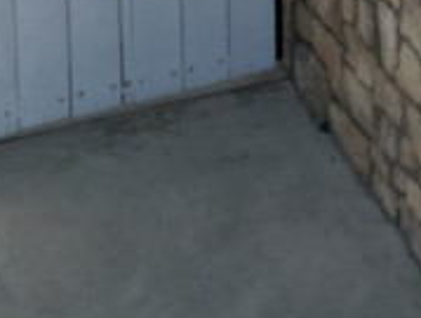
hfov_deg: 12.7
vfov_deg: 9.8
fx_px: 1670
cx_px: 814
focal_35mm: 137
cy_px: -410
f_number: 1.7
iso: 200
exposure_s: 1/3000
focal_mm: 6.72
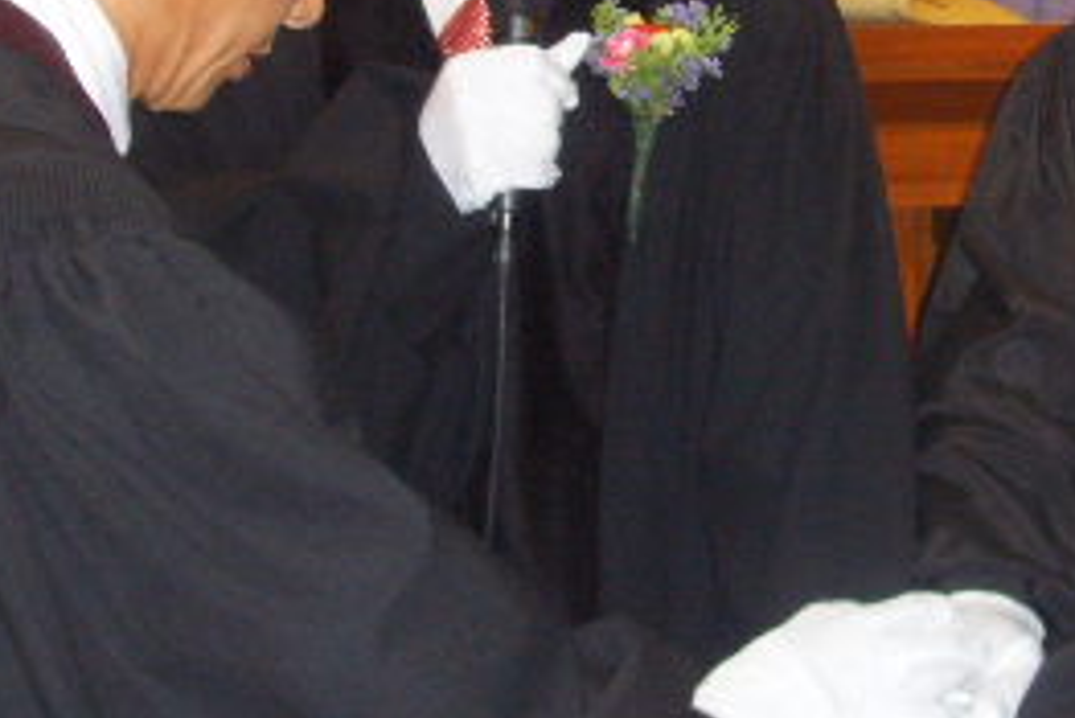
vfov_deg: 13.8
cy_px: 164
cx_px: 800
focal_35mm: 99
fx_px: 2958
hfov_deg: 20.4
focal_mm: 6.6
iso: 182
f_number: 3.5
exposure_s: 1/45
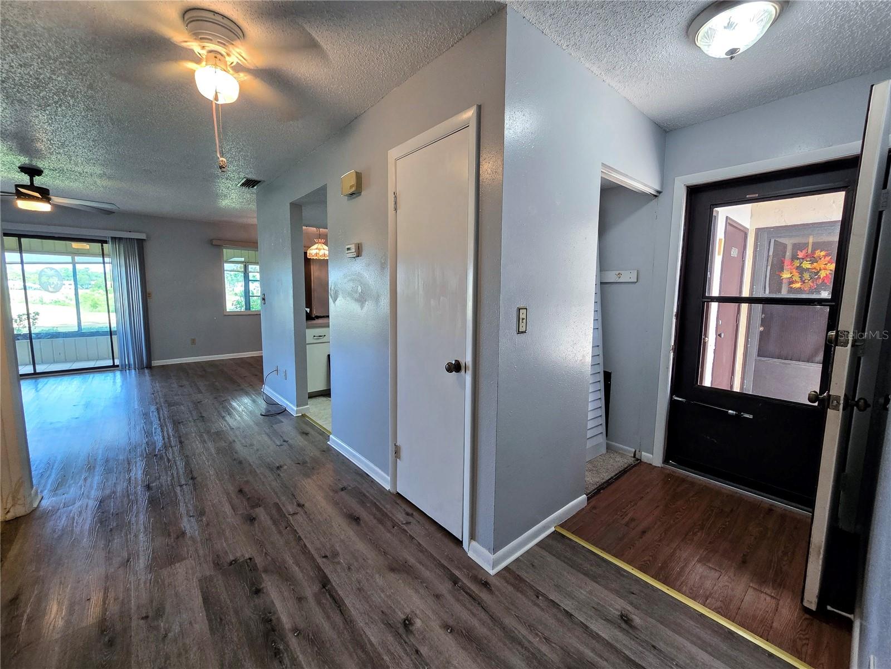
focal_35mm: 13
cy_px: 334
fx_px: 335
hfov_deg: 106.2
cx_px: 446
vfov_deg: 89.9
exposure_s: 1/60
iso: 80
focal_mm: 2.2
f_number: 2.2
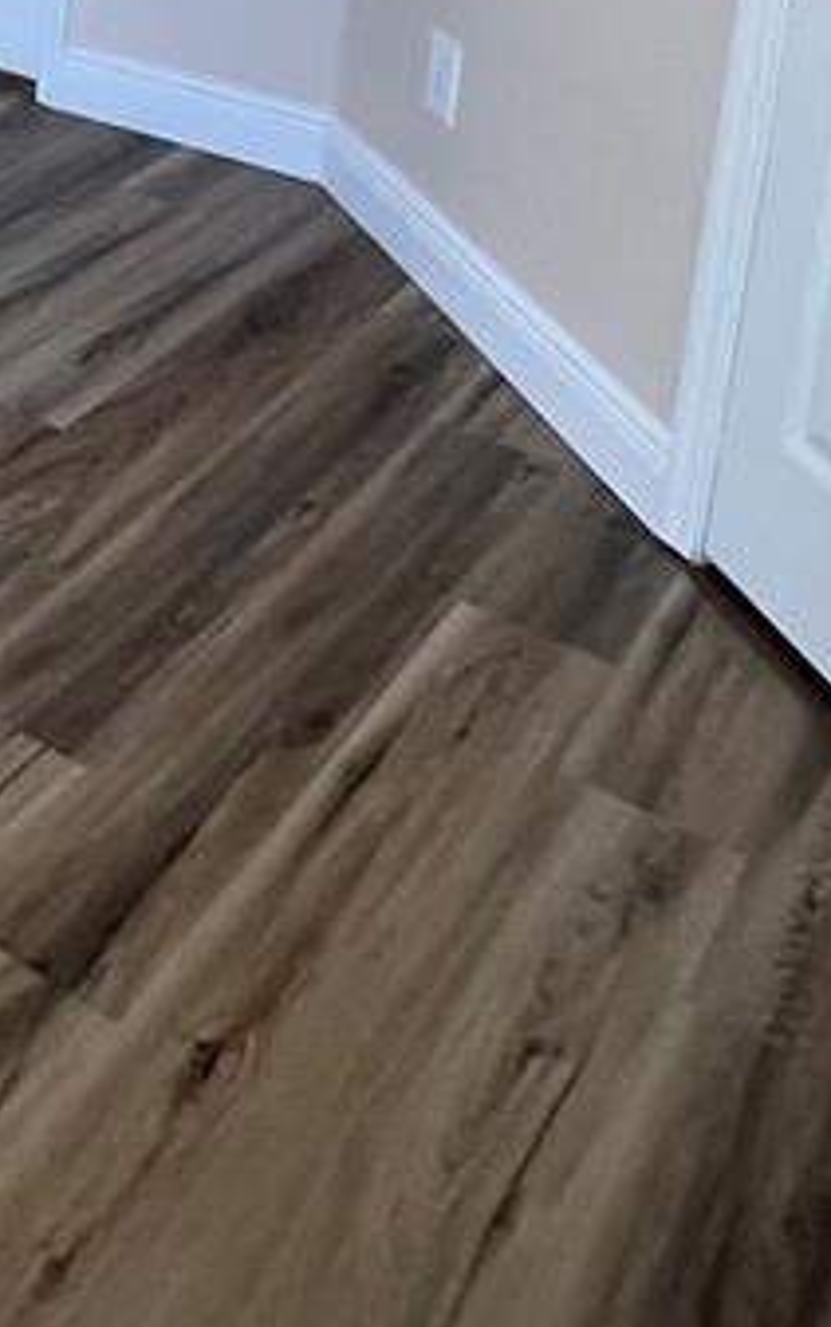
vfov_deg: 35.0
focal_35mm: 49
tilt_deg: -12.2
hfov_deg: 22.8
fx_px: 1773
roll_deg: -0.5
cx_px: -315
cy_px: -150
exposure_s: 1/120
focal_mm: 1.57
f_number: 1.8
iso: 200
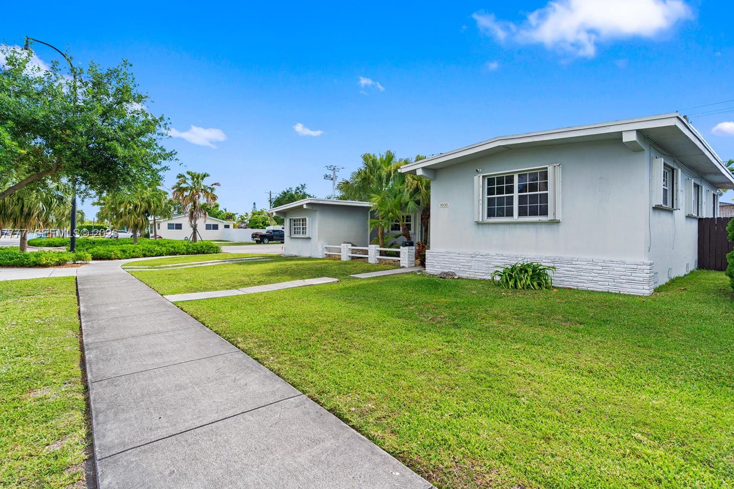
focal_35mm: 17
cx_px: 356
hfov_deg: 93.3
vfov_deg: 70.4
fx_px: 347
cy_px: 234
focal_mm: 16
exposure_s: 1/60
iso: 100
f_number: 5
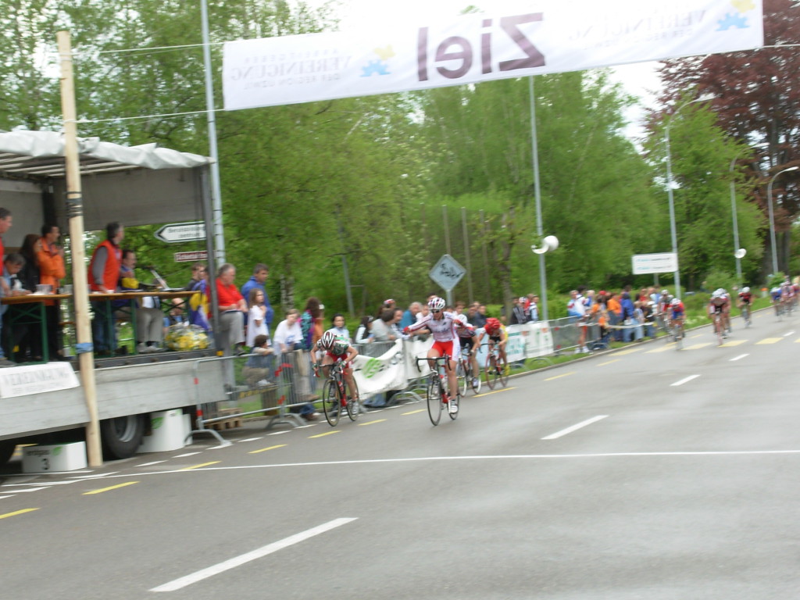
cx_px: 400
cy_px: 300
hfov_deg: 25.7
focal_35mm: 76
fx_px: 1756
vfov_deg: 19.4
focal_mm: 12.5
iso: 50
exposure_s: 1/108
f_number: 6.1
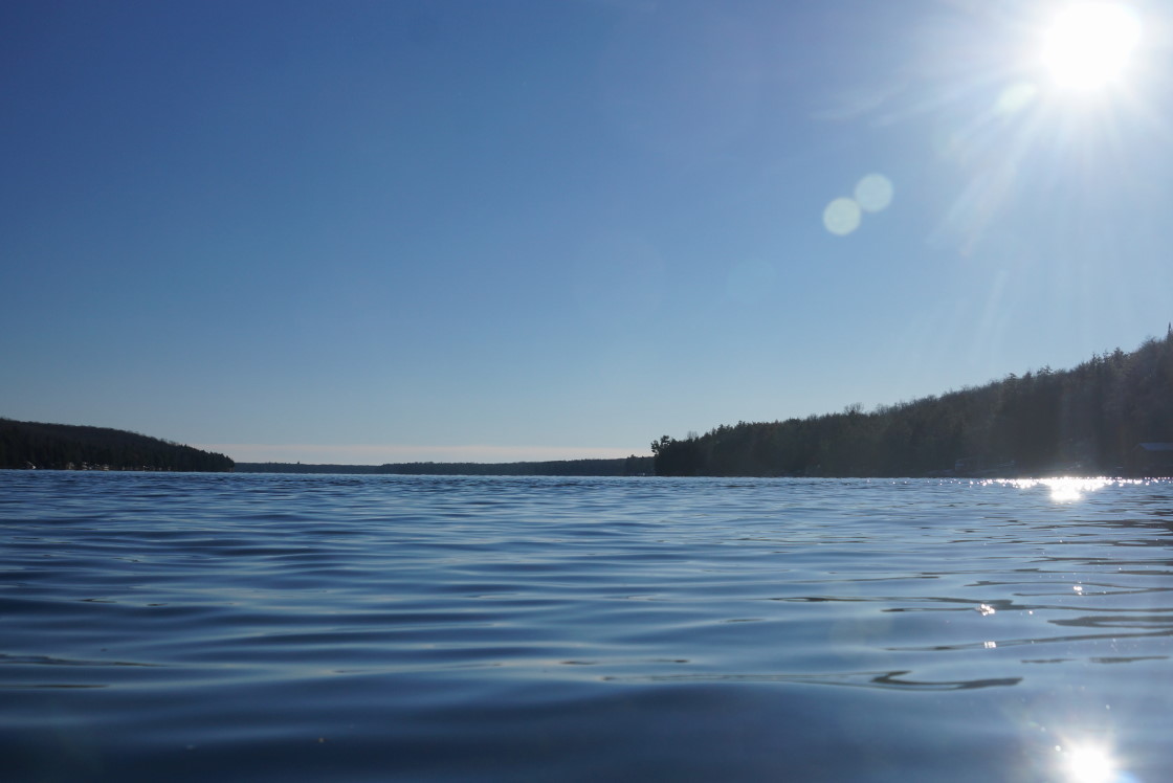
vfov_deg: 35.1
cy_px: 392
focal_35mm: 38
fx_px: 1239
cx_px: 586
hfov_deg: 50.7
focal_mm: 18
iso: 100
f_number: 8
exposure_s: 1/320
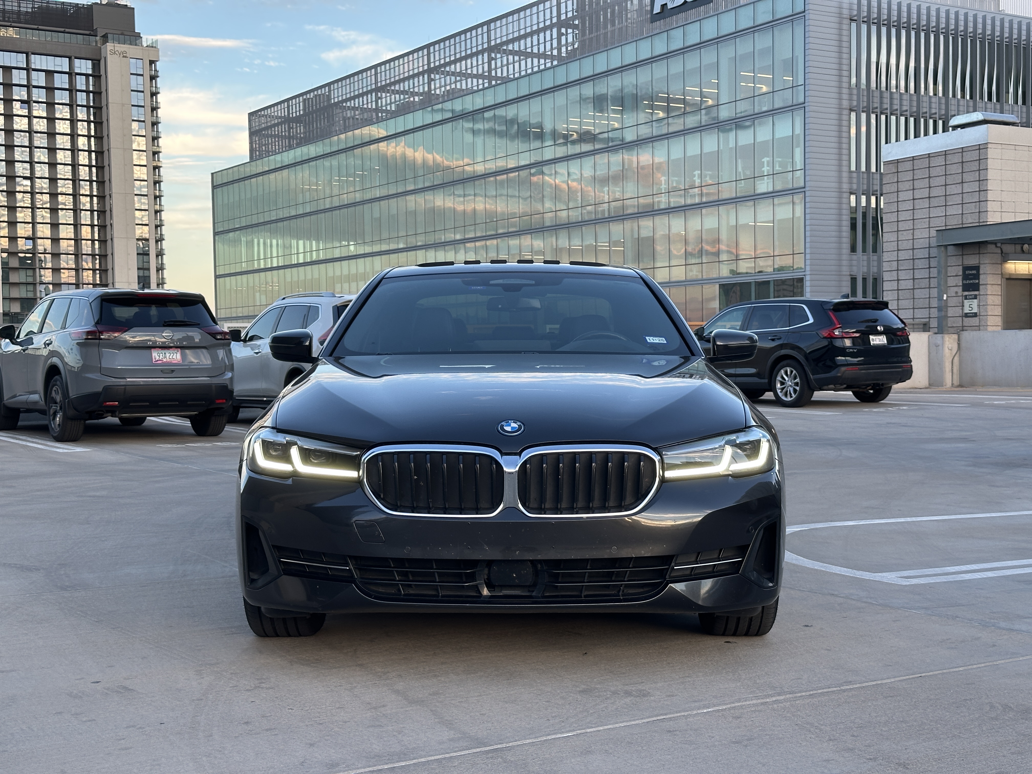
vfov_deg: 30.3
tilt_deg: -1.1
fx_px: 1431
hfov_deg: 39.7
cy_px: 387
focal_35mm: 48
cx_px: 516
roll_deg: +0.4
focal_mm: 6.86
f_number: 1.78
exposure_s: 1/124
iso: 50
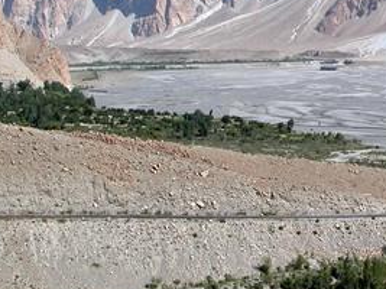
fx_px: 936
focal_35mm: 84
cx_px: 337
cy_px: 71
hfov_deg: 22.8
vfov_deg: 17.5
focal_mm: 8.9
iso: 100
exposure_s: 1/332
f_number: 7.1
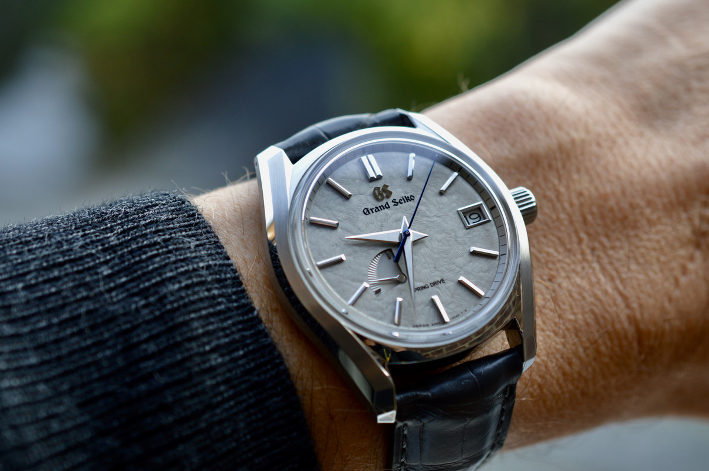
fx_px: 1181
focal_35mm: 60
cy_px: 236
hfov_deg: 33.4
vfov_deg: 22.6
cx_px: 354
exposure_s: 1/125
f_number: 5.6
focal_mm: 40
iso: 250
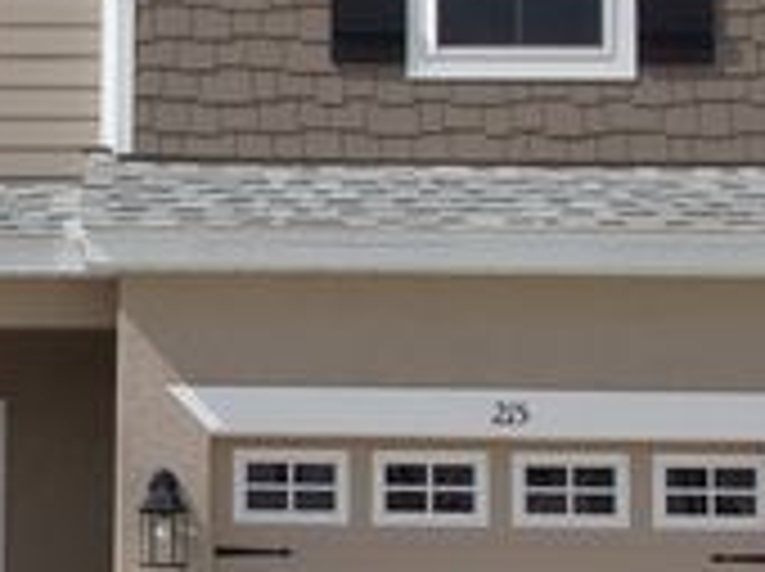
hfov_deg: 17.0
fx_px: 2538
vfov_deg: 12.8
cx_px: 135
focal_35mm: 115
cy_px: 345
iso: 80
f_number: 12.95
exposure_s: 1/140
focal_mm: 7
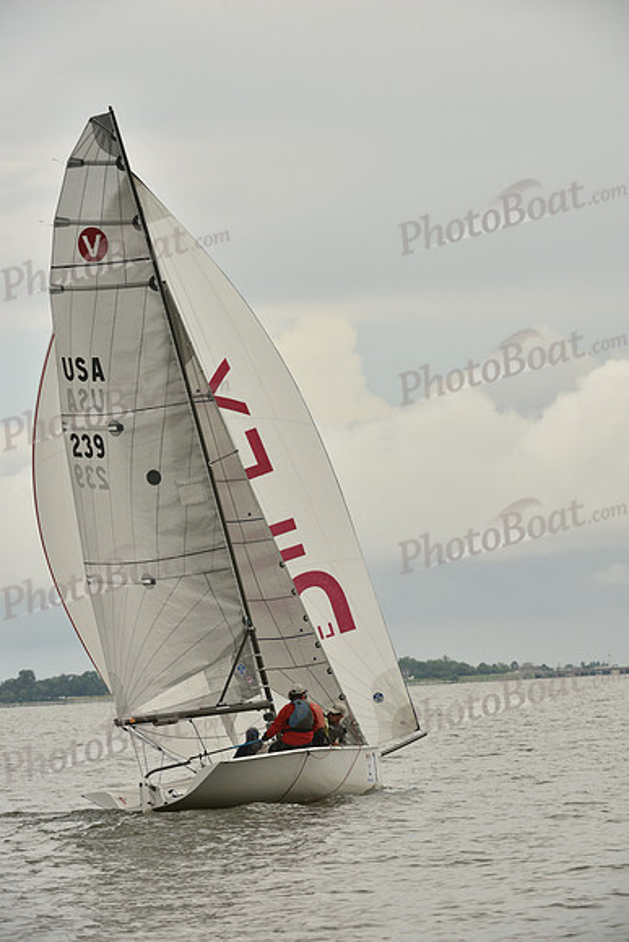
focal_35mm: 200
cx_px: 314
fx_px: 5238
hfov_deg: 6.9
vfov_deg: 10.3
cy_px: 471
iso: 400
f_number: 9
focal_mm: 200
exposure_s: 1/1000
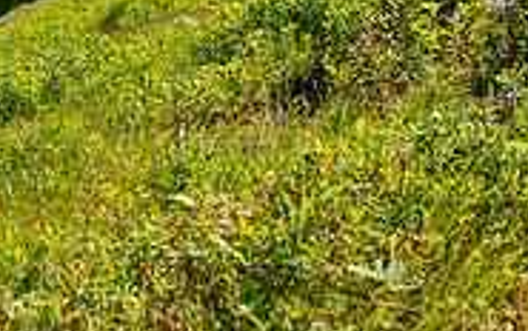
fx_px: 735
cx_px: 111
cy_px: -54
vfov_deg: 23.5
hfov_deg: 38.2
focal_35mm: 51
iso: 100
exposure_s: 1/500
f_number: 5
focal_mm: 16
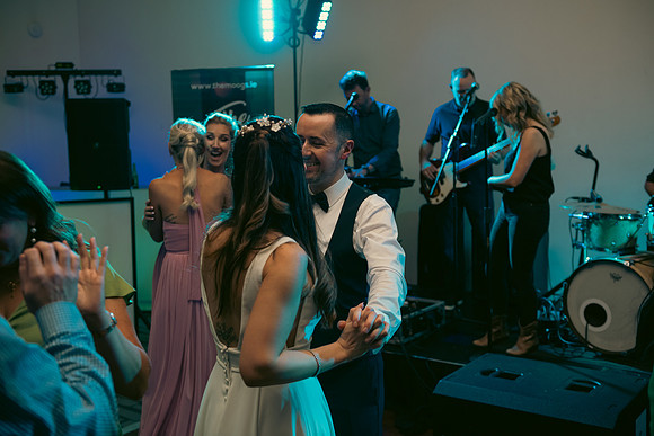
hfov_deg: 44.5
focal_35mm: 44
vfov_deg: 30.5
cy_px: 218
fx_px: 799
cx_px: 327
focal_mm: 44
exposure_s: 1/160
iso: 800
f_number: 3.5
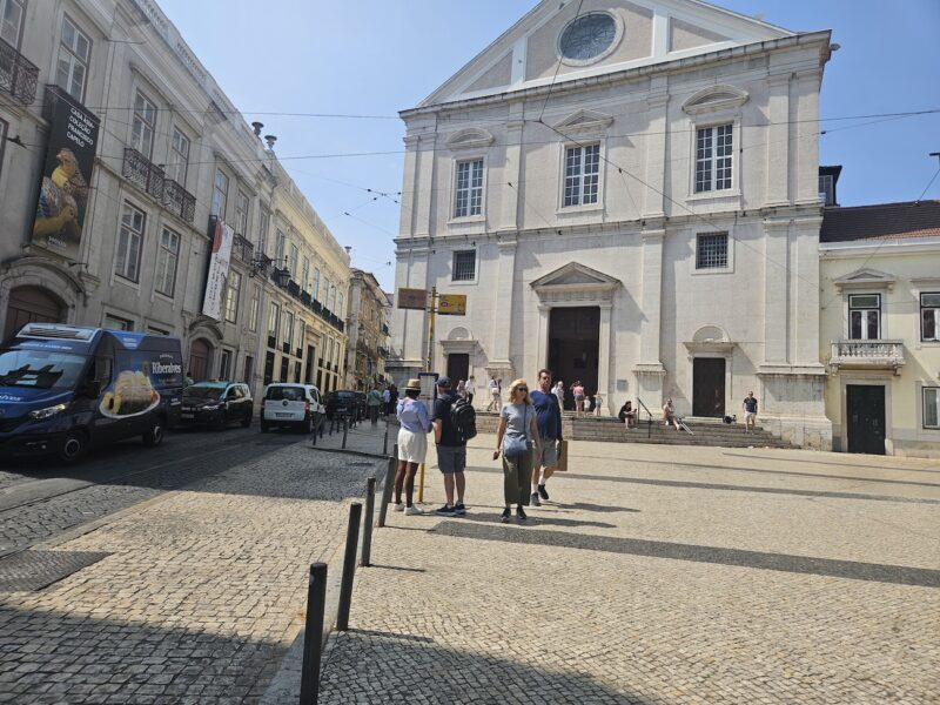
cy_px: 352
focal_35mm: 23
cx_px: 470
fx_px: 625
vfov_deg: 58.9
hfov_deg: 73.9
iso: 25
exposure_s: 1/2430
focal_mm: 5.4
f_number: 1.8
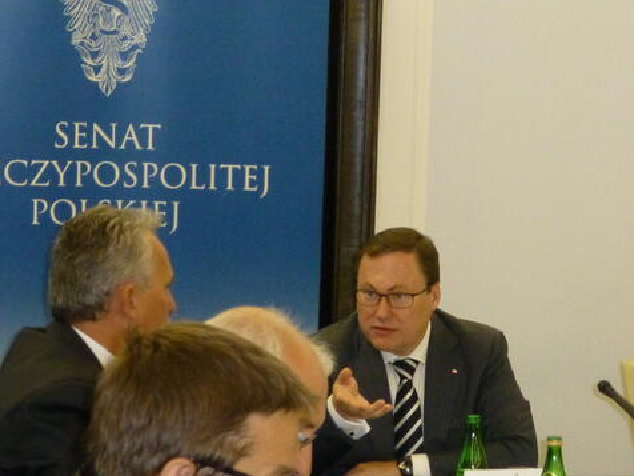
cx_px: 478
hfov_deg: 16.7
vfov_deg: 12.6
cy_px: 323
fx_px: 2143
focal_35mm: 117
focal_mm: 10.3
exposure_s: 1/60
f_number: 4.7
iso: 640
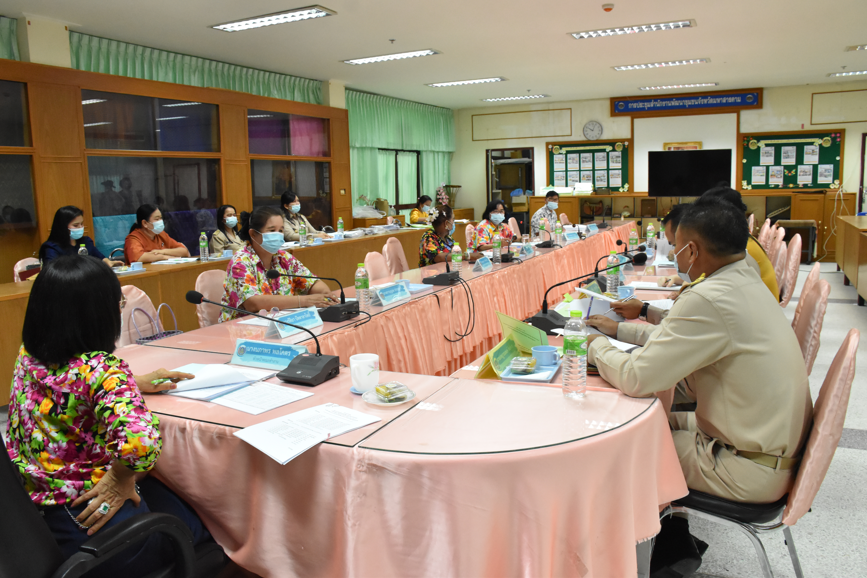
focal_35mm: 27
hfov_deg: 67.4
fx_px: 650
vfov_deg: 47.9
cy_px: 289
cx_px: 434
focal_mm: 18
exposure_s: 1/125
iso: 4000
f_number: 7.1
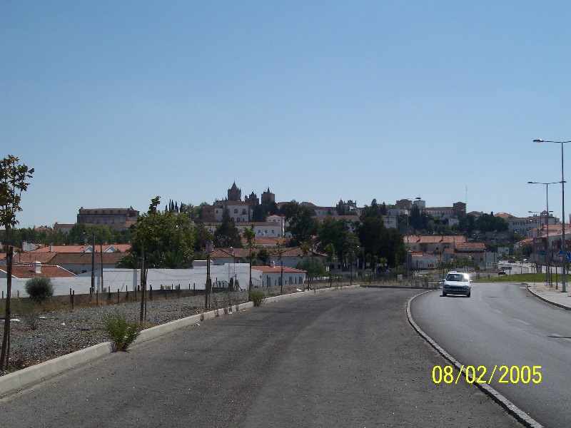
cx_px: 286
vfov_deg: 23.3
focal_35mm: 63
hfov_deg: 30.7
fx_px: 1039
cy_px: 214
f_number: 5.6
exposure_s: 1/1000
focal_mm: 13.3
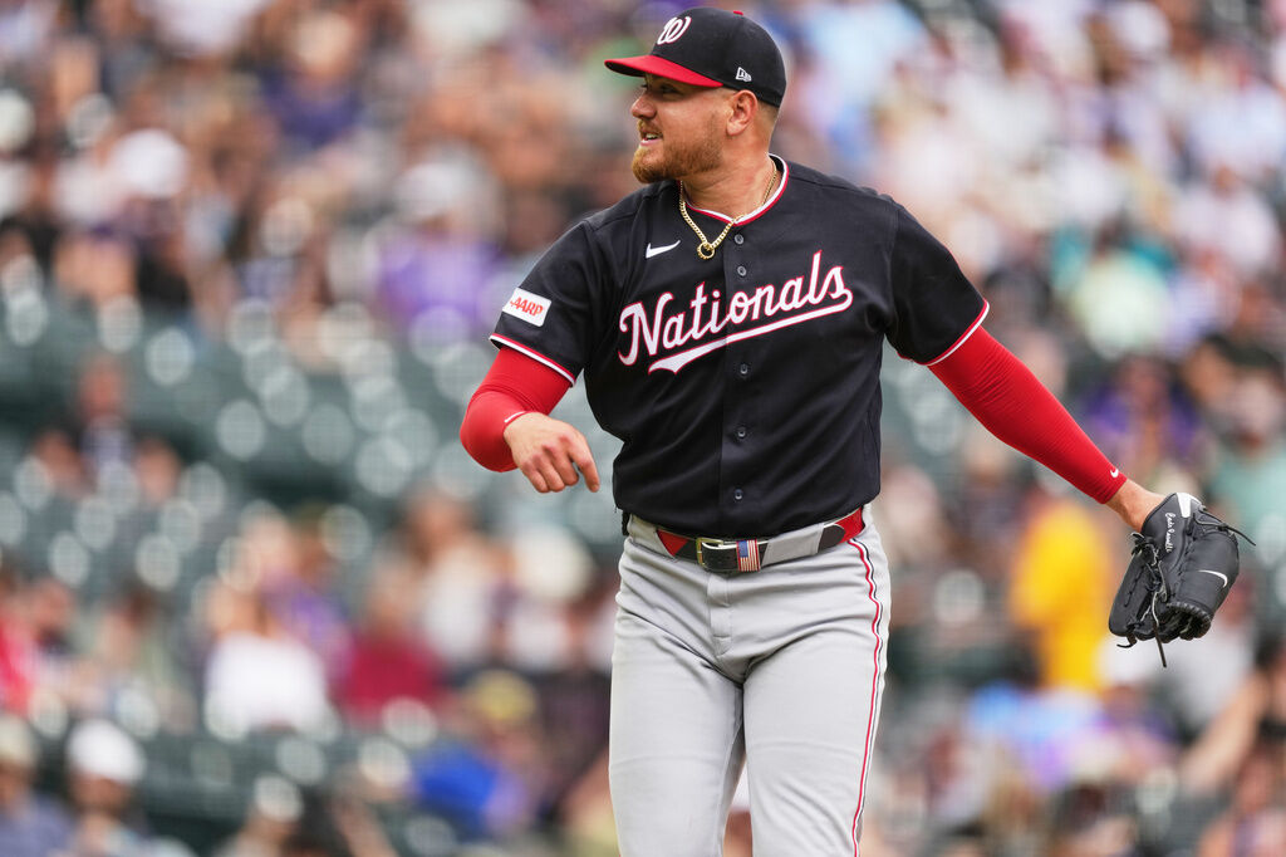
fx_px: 21425
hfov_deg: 3.4
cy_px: 428
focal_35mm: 600
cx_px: 643
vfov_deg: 2.3
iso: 500
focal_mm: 600
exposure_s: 1/1250
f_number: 4
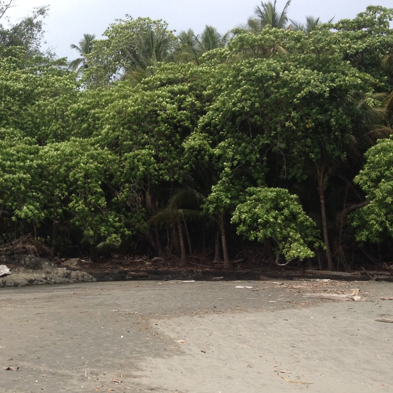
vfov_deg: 26.9
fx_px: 822
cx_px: 50
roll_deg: -0.1
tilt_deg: +1.5
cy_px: 180
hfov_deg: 26.1
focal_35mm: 64
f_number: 2.4
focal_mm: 4.28
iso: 50
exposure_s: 1/1672
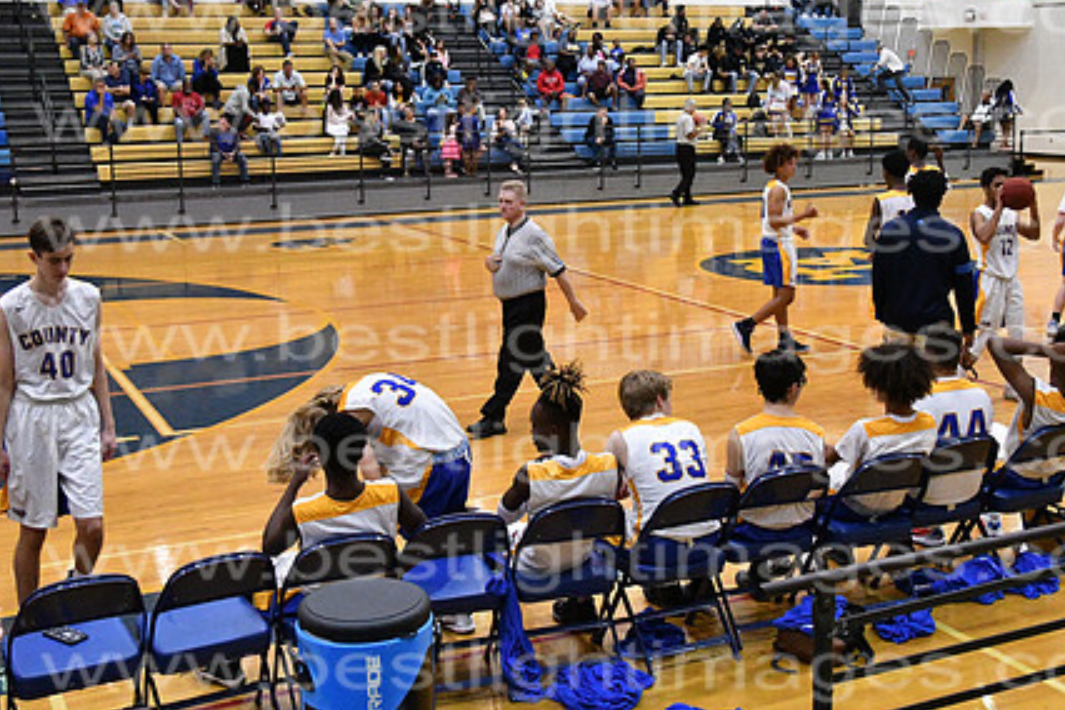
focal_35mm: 49
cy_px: 289
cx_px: 610
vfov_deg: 27.5
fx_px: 1449
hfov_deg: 40.3
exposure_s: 1/640
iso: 8000
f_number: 3.5
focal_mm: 24
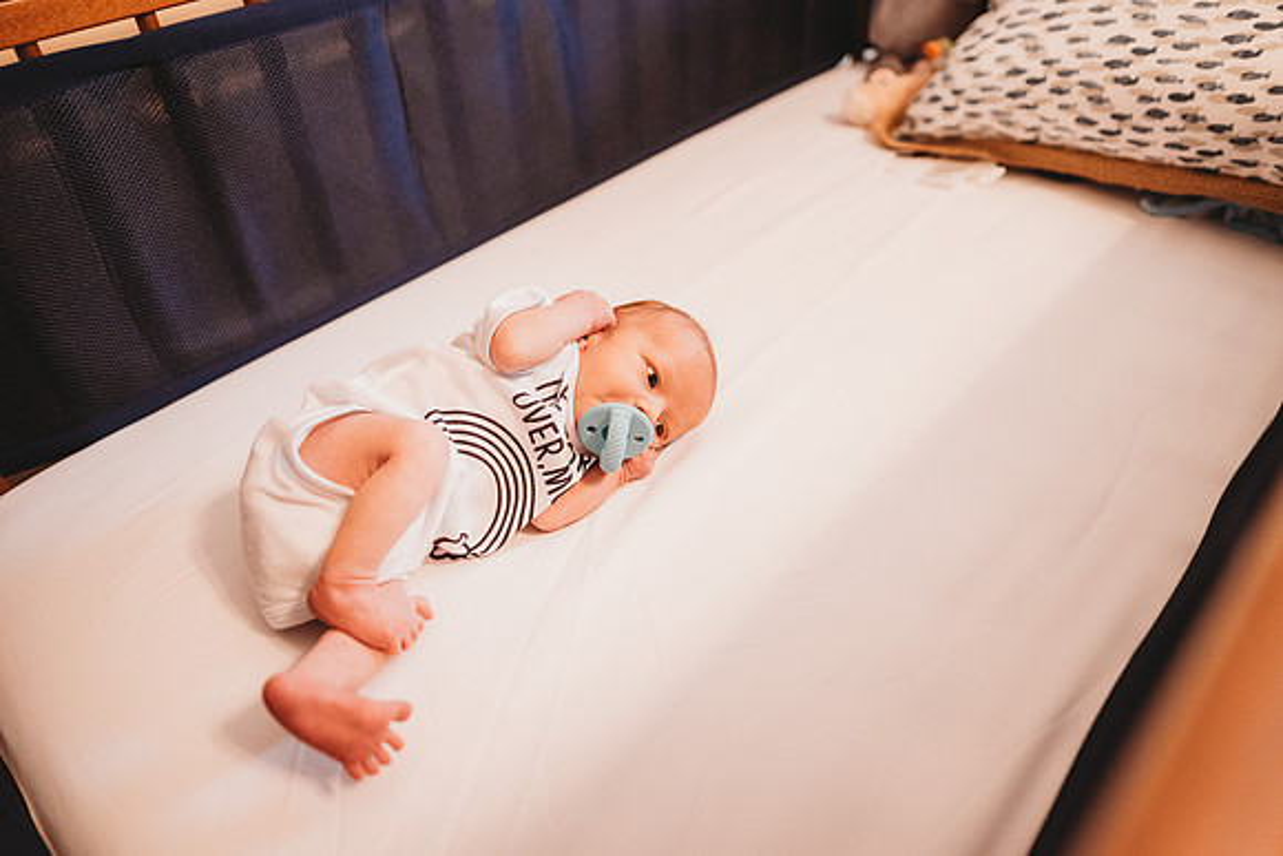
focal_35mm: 24
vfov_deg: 53.2
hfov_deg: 73.7
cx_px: 642
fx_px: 855
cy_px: 428
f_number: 2.2
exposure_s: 1/160
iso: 800
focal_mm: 24
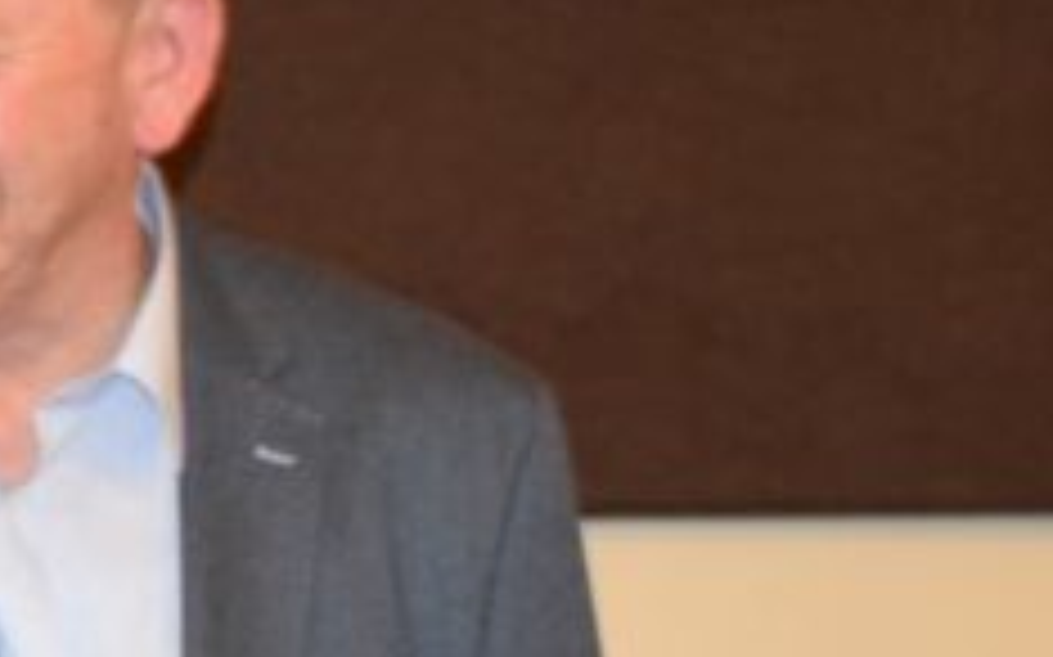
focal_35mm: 291
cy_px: 666
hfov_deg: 7.2
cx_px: -9
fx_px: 8347
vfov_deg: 4.5
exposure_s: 1/60
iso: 3200
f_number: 5
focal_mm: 58
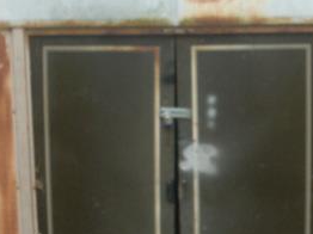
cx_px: 178
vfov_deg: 16.7
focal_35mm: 88
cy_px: 94
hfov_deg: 22.3
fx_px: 795
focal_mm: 6.3
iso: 200
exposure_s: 1/100
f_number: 2.8
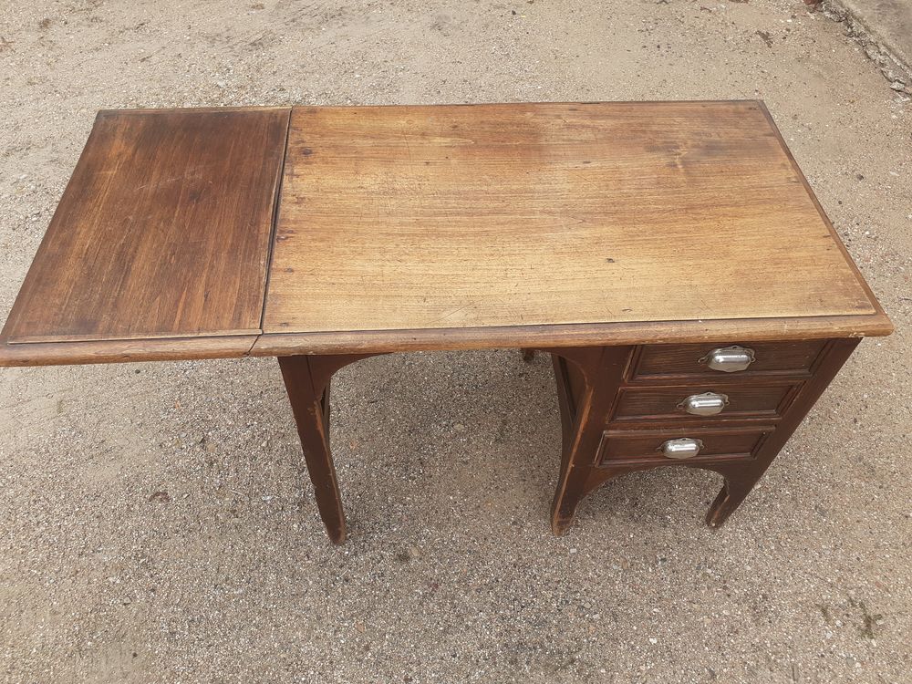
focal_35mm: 27
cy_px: 342
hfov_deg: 65.3
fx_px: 711
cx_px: 456
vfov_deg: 51.4
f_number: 1.9
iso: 40
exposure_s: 1/501
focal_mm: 3.6
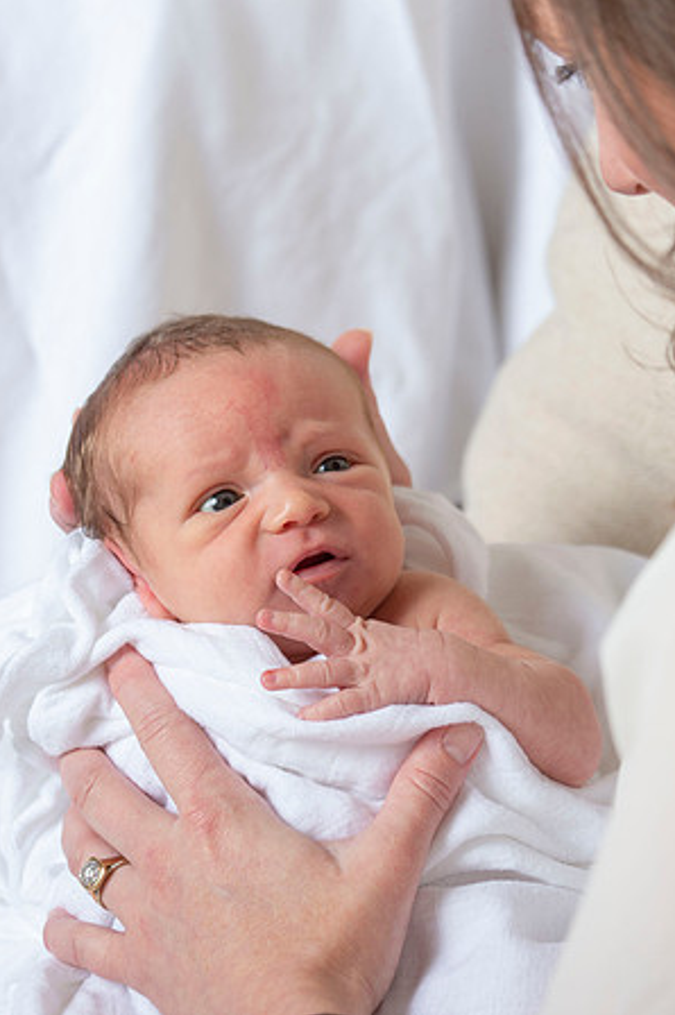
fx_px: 4760
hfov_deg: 8.1
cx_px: 368
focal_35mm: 169
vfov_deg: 12.2
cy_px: 508
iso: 200
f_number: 5.6
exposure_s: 1/160
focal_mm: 112
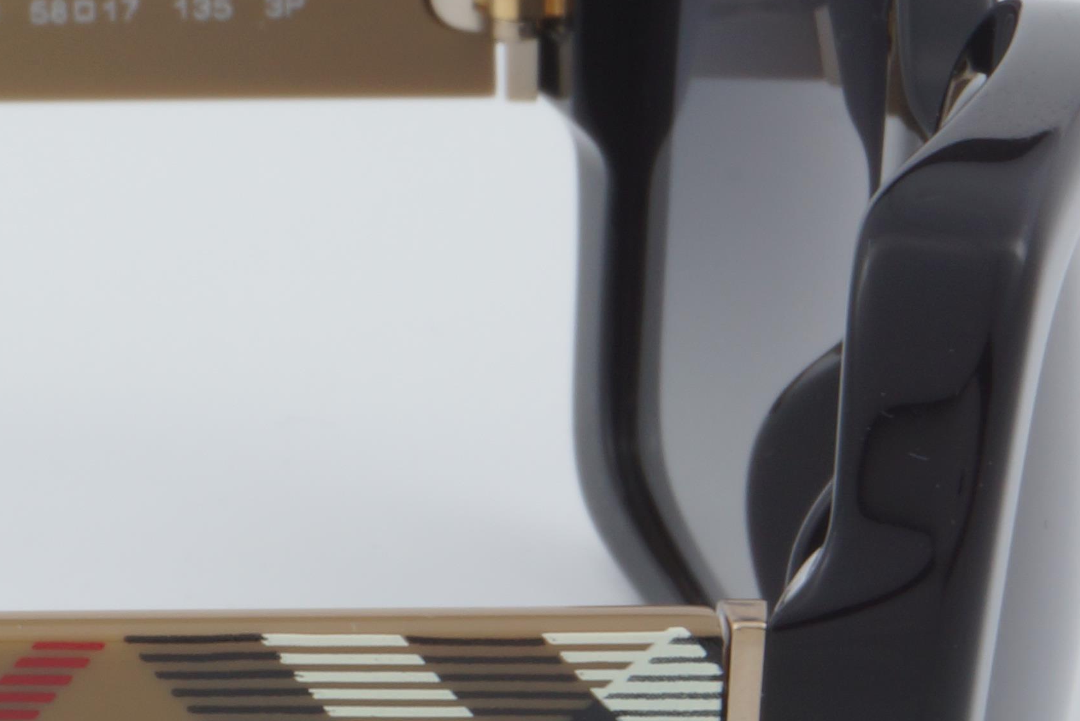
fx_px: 8011
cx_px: -690
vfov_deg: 5.1
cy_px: 547
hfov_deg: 7.5
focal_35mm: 267
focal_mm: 50
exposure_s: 1/4
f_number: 32
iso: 100
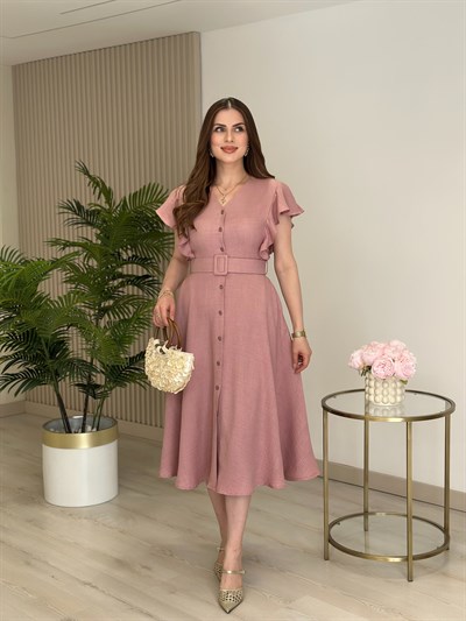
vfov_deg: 39.6
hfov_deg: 30.3
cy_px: 310
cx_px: 233
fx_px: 861
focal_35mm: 48
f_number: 1.78
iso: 80
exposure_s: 1/513
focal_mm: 6.86
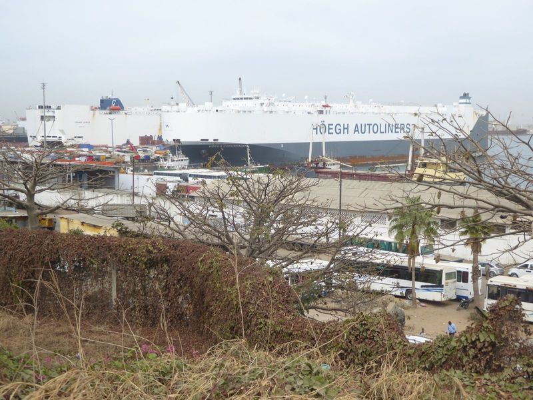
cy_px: 200
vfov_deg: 32.9
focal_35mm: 44
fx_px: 677
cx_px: 266
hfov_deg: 42.9
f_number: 3.9
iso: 80
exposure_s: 1/500
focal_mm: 7.8
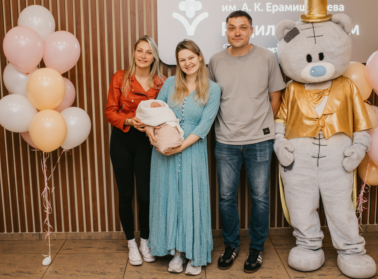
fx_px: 456
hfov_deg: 45.0
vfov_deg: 34.0
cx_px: 187
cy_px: 133
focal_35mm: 42
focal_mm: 35
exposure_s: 1/160
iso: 400
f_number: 4
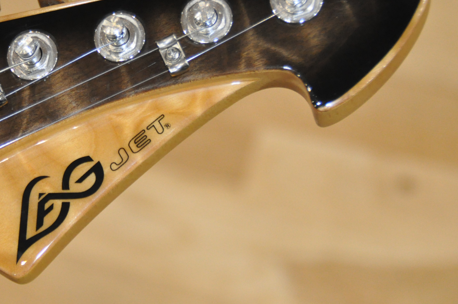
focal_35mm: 161
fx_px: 2045
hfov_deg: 12.7
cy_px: 122
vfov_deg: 8.5
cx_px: 97
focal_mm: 66
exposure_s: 1/100
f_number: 5.3
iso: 2000
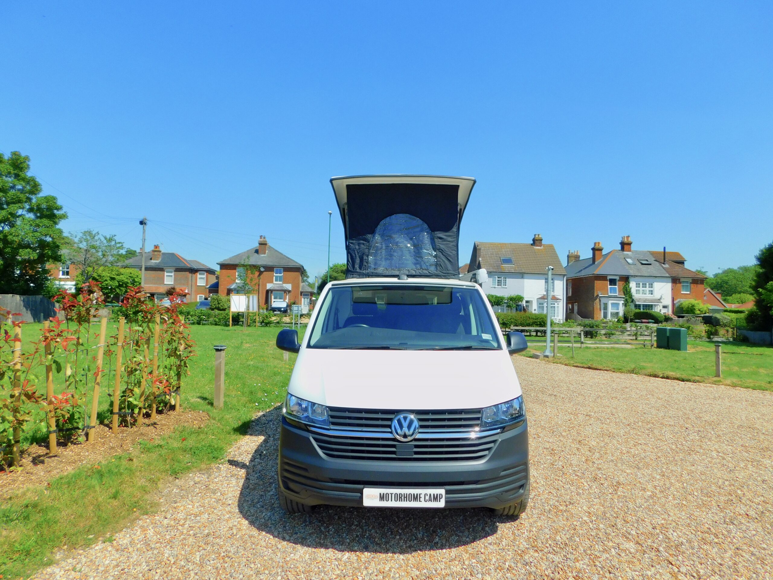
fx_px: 514
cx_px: 386
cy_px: 290
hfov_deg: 73.9
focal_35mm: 23
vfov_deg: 58.9
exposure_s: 1/500
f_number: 6
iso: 125
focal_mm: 4
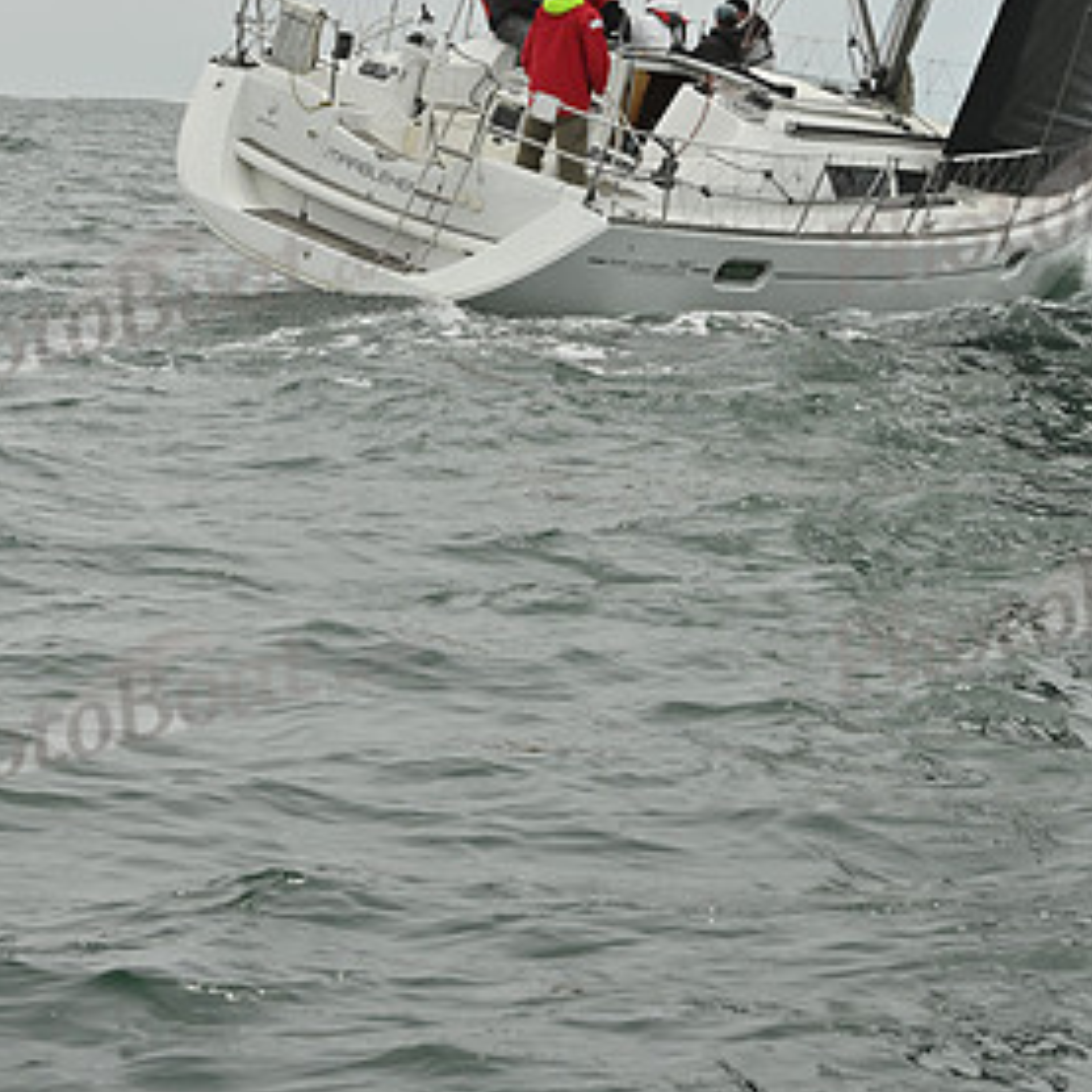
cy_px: 51
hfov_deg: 11.4
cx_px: 625
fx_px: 5461
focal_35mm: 153
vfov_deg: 11.3
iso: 320
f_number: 11
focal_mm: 86
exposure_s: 1/800
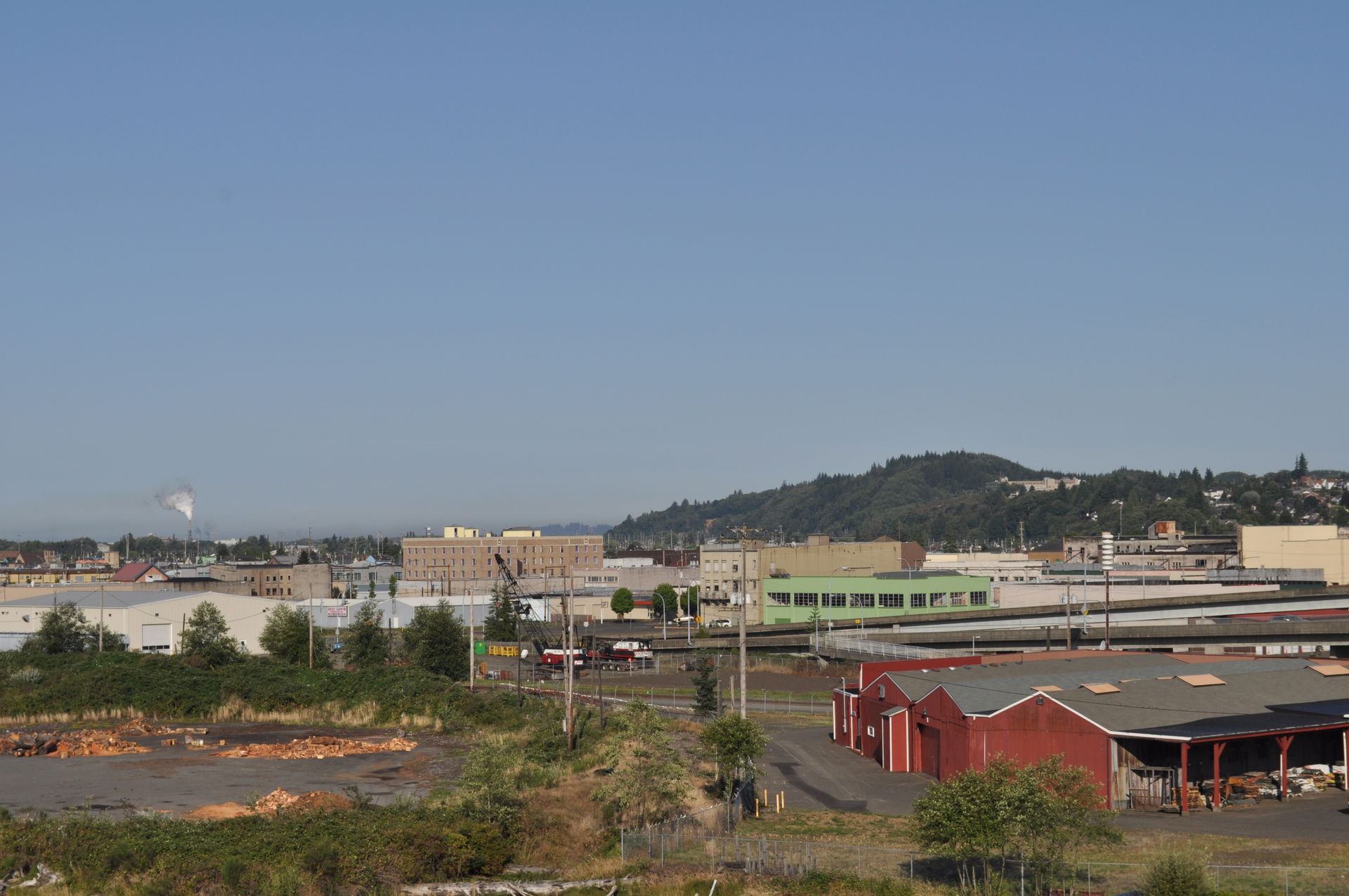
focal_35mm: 72
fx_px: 2695
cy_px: 448
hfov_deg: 28.1
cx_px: 674
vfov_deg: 18.9
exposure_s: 1/640
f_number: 13
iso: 200
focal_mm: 48
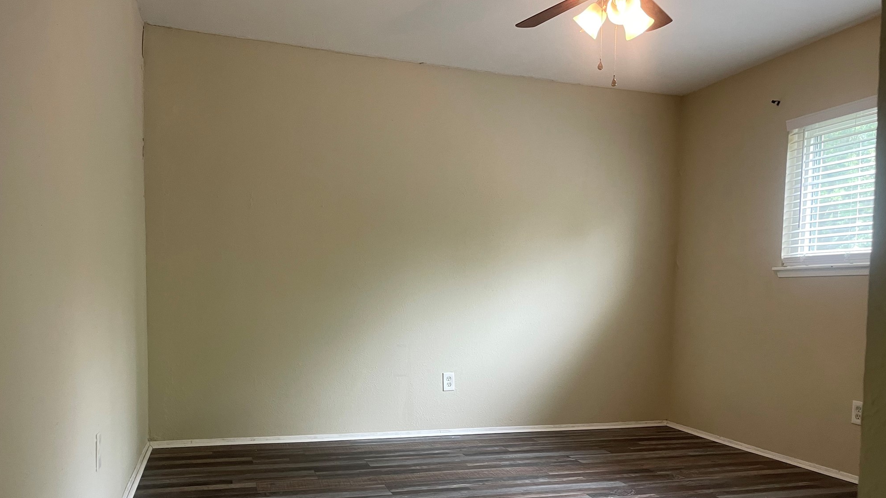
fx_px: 681
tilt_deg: -2.7
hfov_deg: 66.1
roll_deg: -0.6
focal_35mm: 29
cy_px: 333
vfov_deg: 39.7
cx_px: 435
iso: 125
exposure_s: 1/60
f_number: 1.6
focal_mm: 4.2
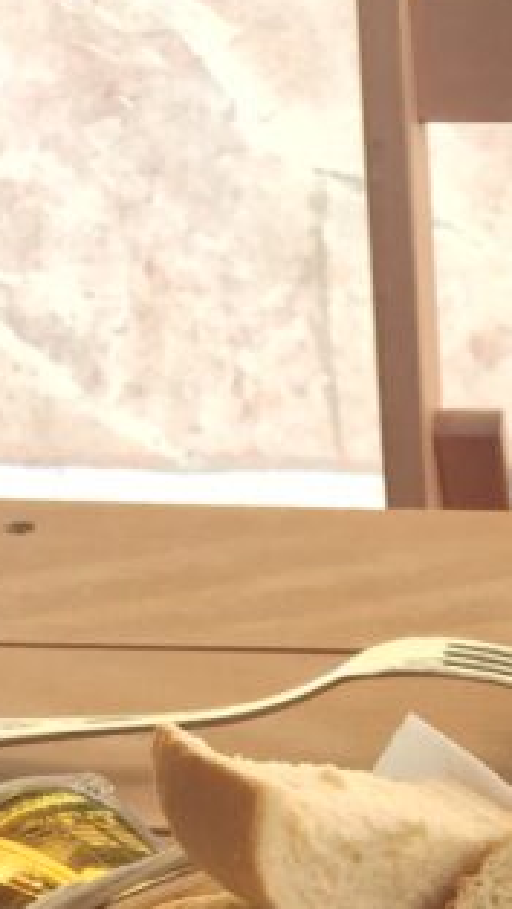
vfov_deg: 18.2
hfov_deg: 11.0
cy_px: 1395
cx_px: 905
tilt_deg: -41.7
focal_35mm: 103
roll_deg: +1.3
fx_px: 2482
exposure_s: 1/207
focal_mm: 4.15
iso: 32
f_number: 2.2
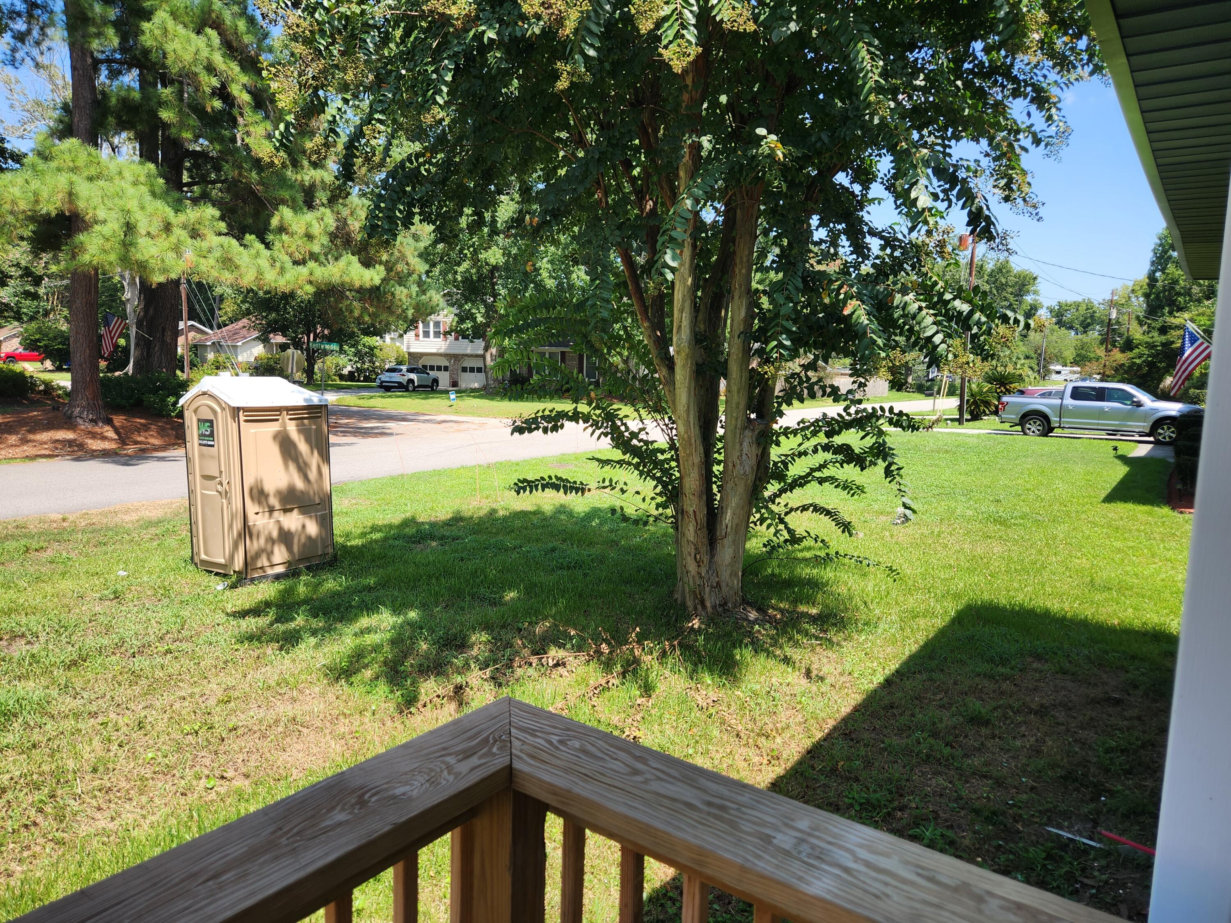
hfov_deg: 73.9
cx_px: 616
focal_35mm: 23
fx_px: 818
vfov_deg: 58.9
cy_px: 462
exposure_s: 1/580
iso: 20
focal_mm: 5.4
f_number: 1.8
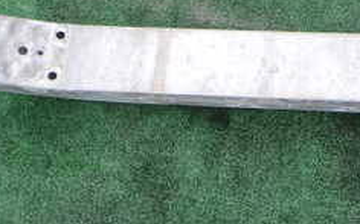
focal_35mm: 81
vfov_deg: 16.0
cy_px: 44
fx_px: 794
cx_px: 368
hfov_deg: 24.3
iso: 100
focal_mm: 5.4
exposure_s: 1/160
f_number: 3.2
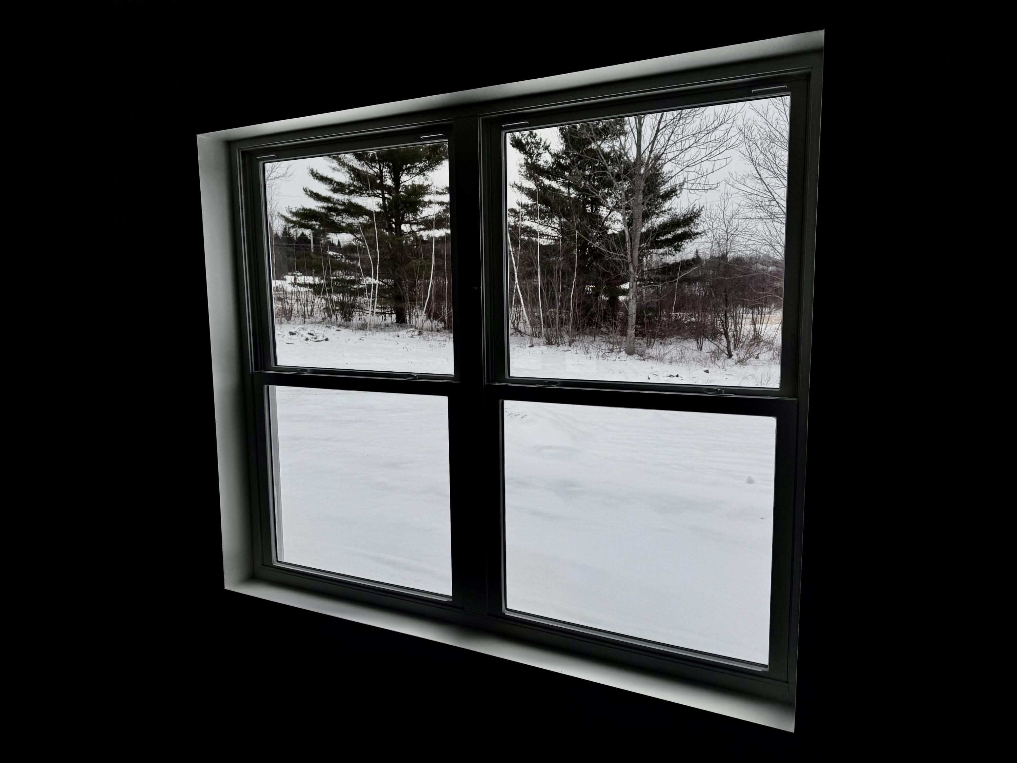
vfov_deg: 56.8
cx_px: 508
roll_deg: +1.0
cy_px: 382
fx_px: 705
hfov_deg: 71.6
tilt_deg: -8.9
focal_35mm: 24
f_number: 1.78
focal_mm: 6.76
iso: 80
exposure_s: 1/1094
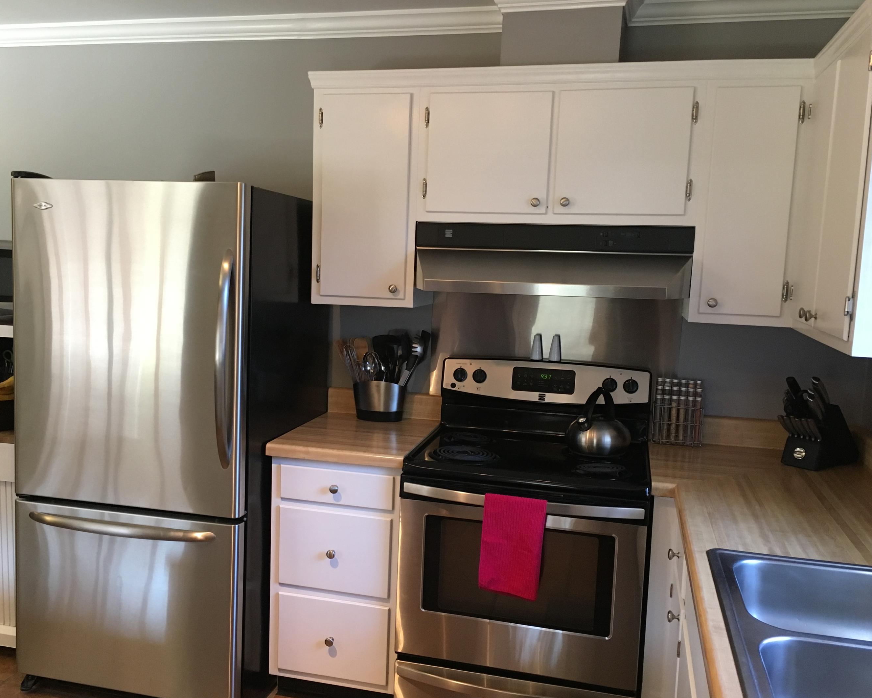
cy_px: 362
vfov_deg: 45.8
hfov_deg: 55.6
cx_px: 406
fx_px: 826
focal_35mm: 32
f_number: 2.2
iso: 125
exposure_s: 1/30
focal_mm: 4.15
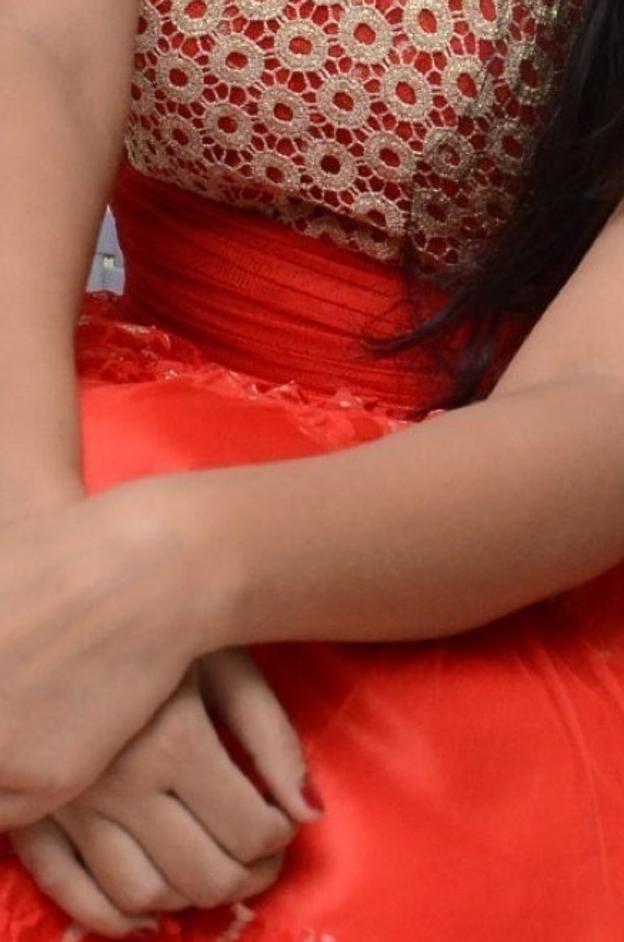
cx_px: 417
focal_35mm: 239
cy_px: 123
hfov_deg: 5.7
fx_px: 6243
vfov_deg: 8.6
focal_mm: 58
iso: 2500
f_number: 5.6
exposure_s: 1/125
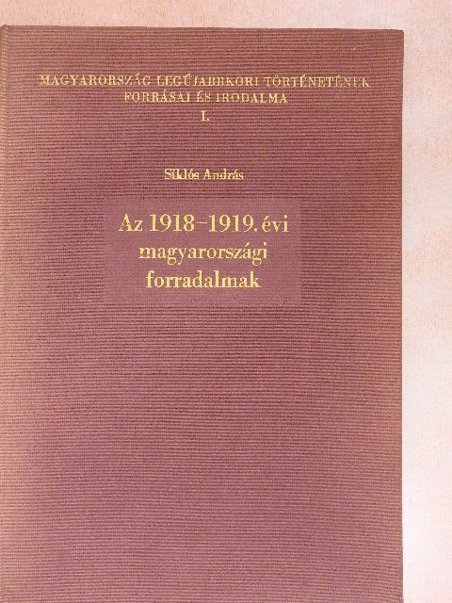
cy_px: 302
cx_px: 226
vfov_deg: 55.4
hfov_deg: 42.9
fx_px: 575
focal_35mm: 33
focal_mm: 5.9
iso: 1100
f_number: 3.6
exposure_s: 1/80
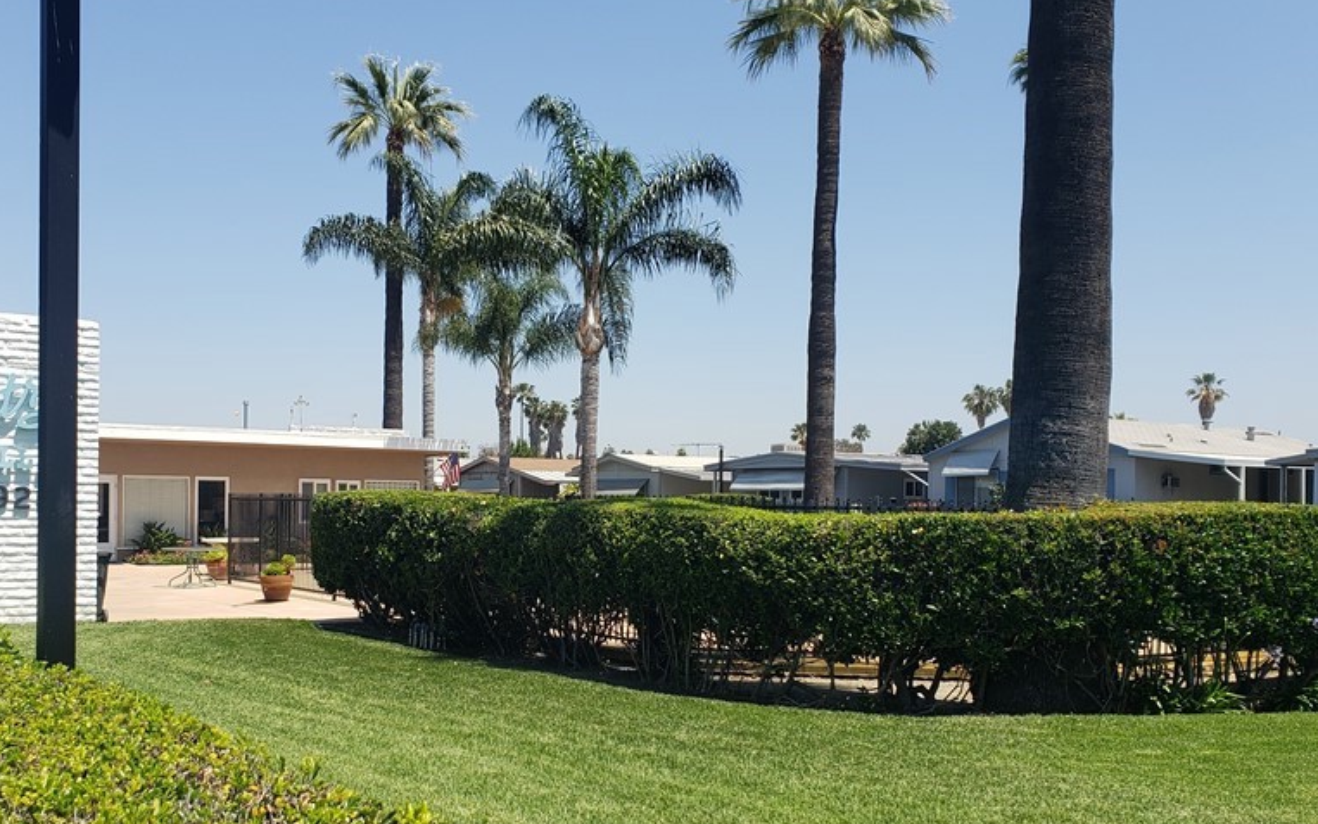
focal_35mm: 37
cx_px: 572
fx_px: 1329
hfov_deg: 52.6
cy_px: 520
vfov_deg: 34.2
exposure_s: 1/1208
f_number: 2.4
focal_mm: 4.3
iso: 50
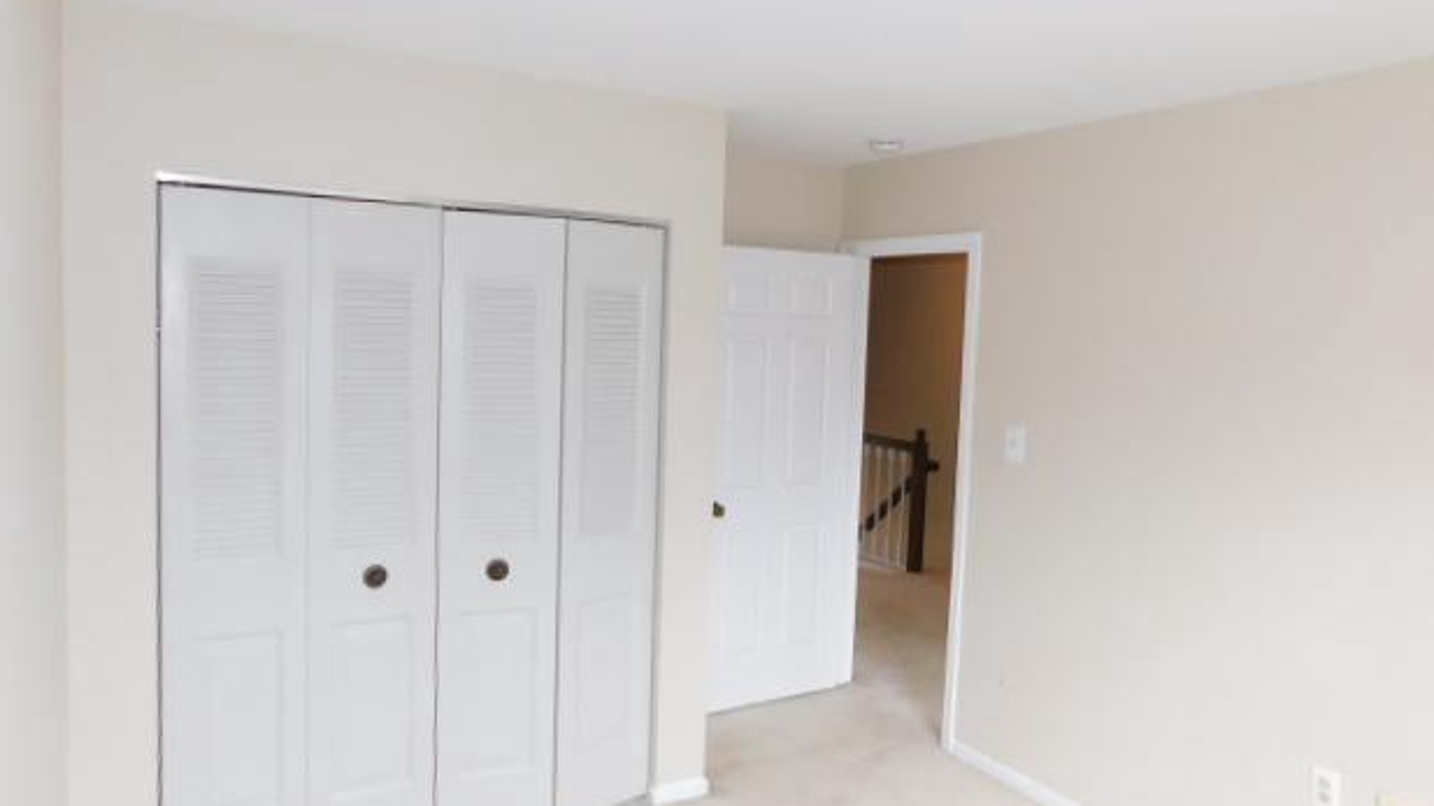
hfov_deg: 71.9
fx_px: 989
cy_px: 383
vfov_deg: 44.4
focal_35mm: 26
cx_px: 739
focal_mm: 4
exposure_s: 1/30
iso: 200
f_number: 3
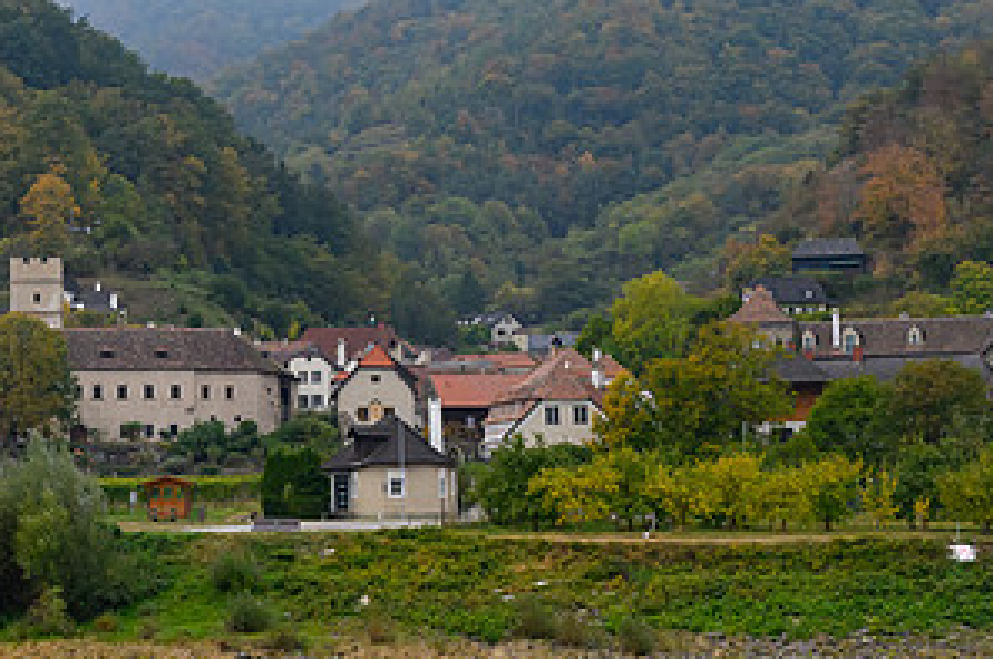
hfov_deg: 23.3
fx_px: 2368
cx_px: 184
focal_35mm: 86
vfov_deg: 15.8
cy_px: 177
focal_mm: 29.5
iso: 1100
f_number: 8
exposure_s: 1/400
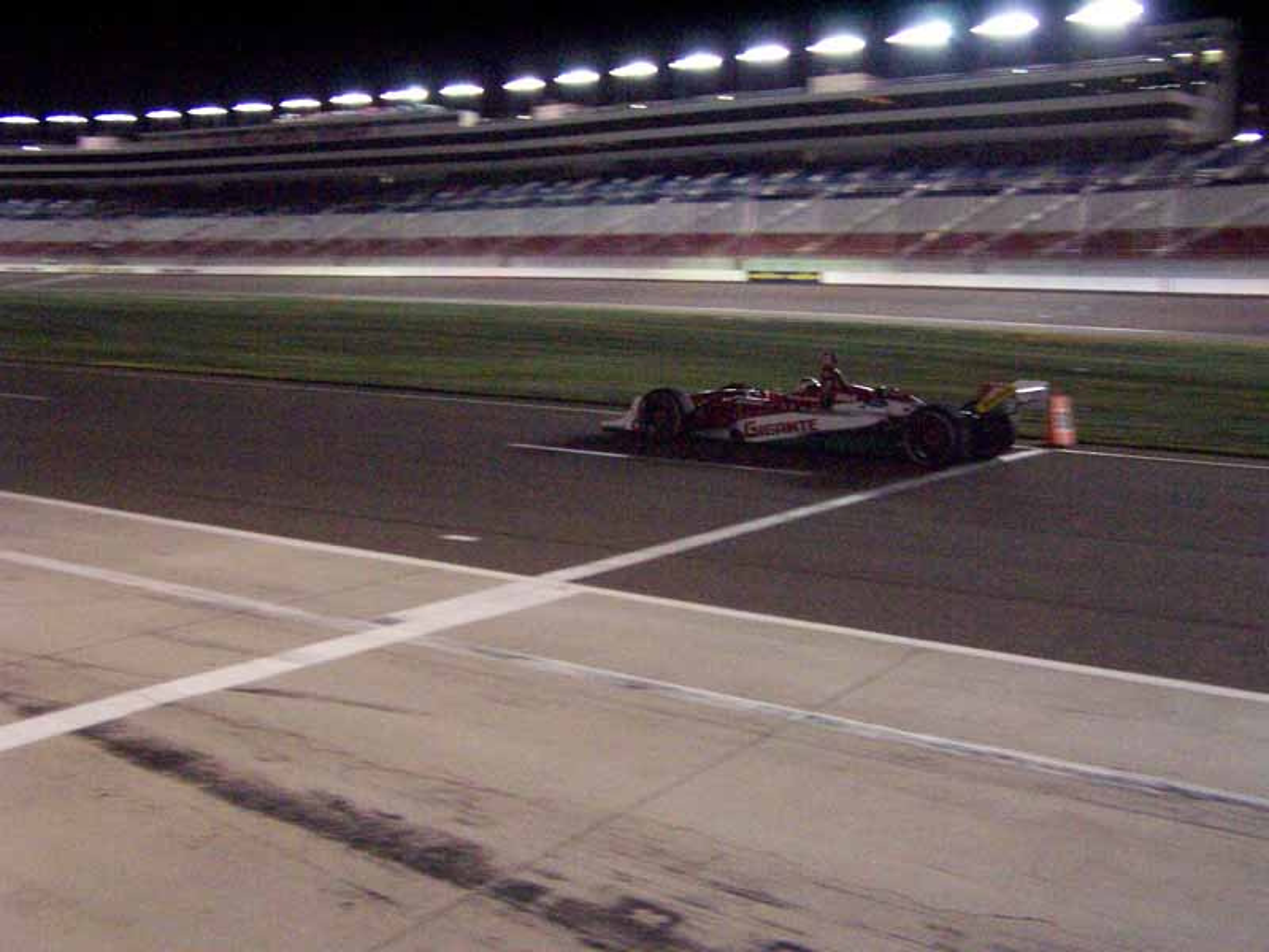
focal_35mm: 38
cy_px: 476
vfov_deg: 37.7
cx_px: 634
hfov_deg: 49.0
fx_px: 1393
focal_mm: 6.3
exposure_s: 1/90
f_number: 2.8
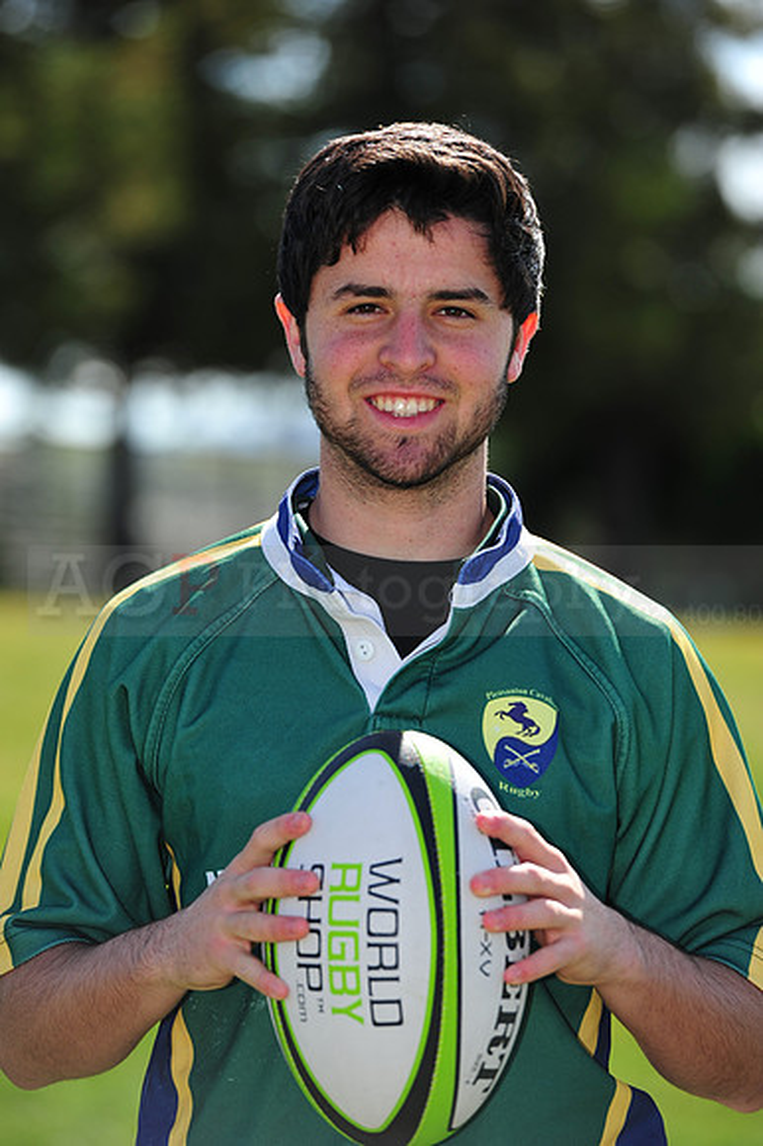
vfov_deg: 10.3
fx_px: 6365
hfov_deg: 6.9
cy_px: 573
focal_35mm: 200
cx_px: 382
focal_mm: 200
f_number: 4.5
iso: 200
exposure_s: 1/640
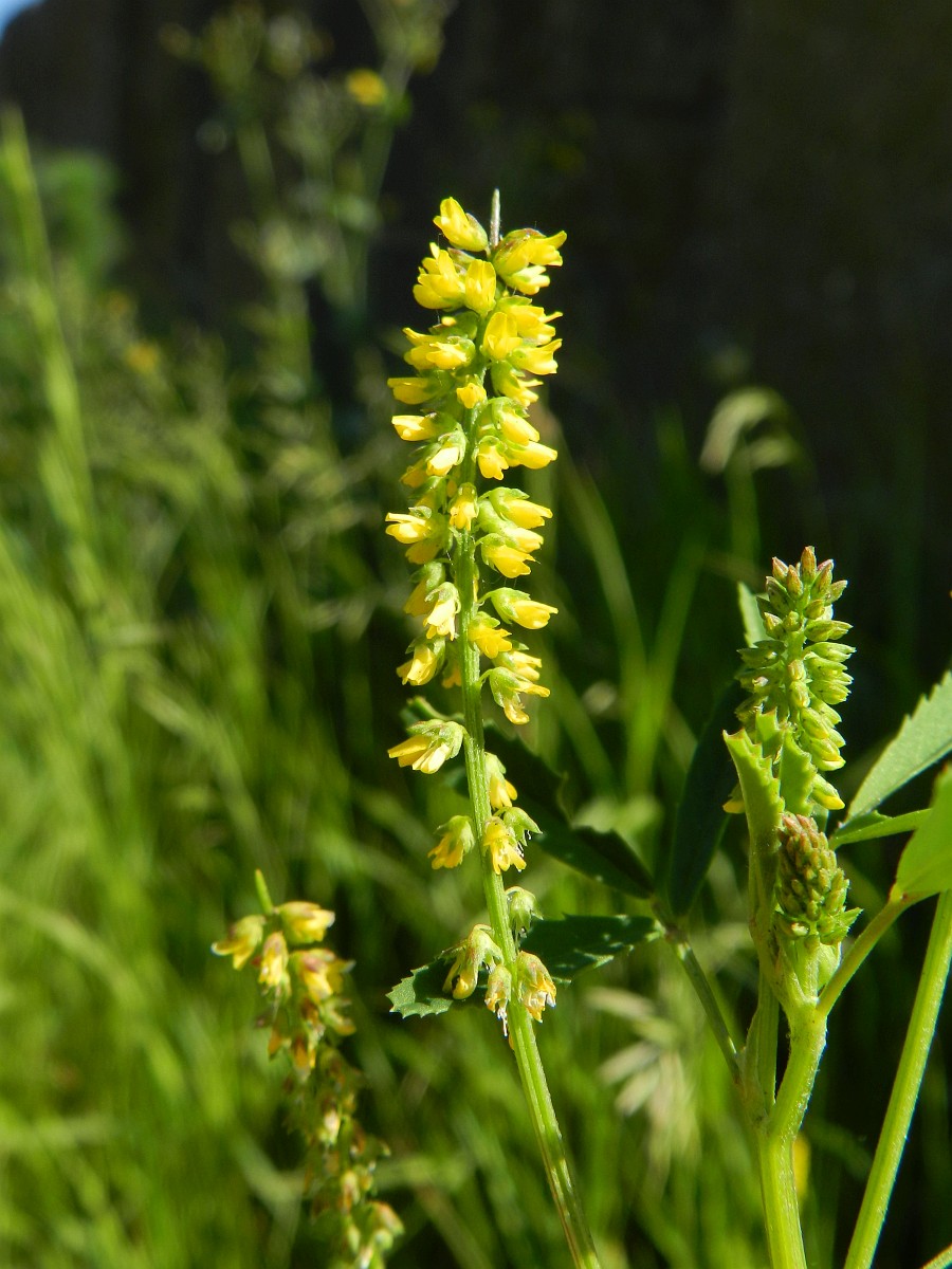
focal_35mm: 32
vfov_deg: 56.8
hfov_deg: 44.2
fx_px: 1173
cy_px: 634
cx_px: 476
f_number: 3.7
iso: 160
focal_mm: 5.6
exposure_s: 1/800
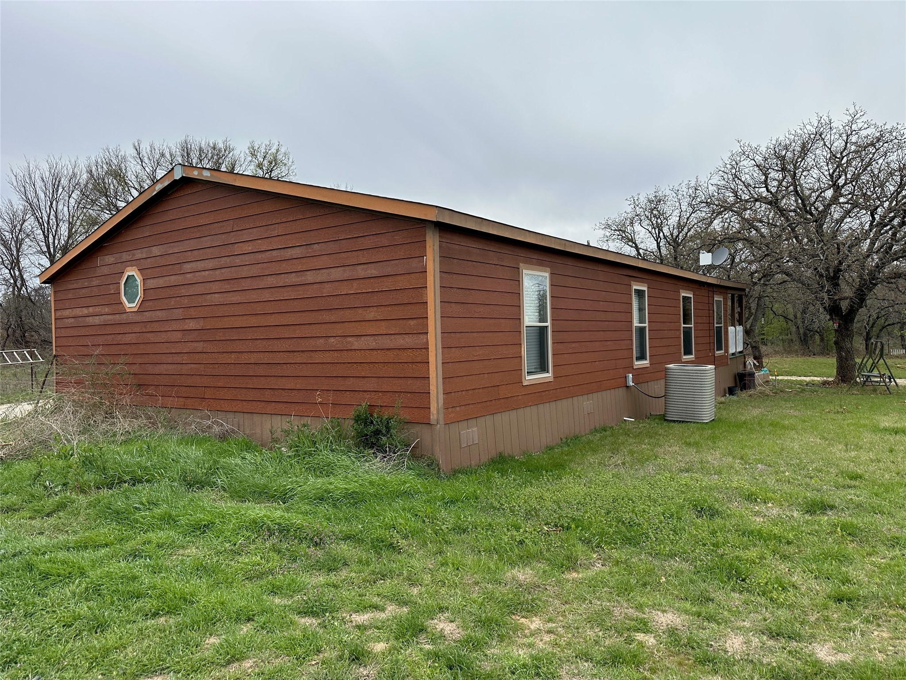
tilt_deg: -0.4
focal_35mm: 24
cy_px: 340
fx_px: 628
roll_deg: +1.5
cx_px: 453
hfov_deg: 71.6
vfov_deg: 56.8
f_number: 1.78
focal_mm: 6.86
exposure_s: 1/3717
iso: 80
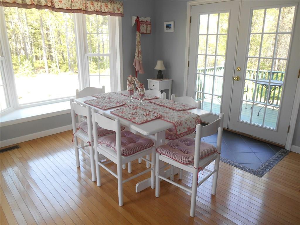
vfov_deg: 53.1
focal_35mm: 26
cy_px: 112
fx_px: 225
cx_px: 150
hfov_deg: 67.3
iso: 100
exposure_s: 1/30
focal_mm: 4.7
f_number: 3.4
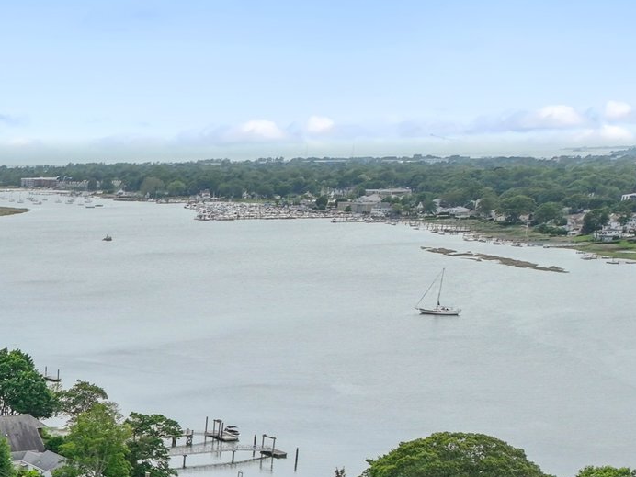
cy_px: 562
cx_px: -207
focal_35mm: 71
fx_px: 1304
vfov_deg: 19.6
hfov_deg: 23.9
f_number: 2.8
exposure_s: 1/2500
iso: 200
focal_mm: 12.3
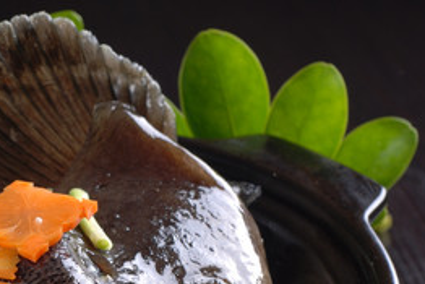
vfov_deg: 8.9
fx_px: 1819
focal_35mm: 154
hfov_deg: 13.2
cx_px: 2
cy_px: 265
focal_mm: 50
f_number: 6.3
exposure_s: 1/125
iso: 100
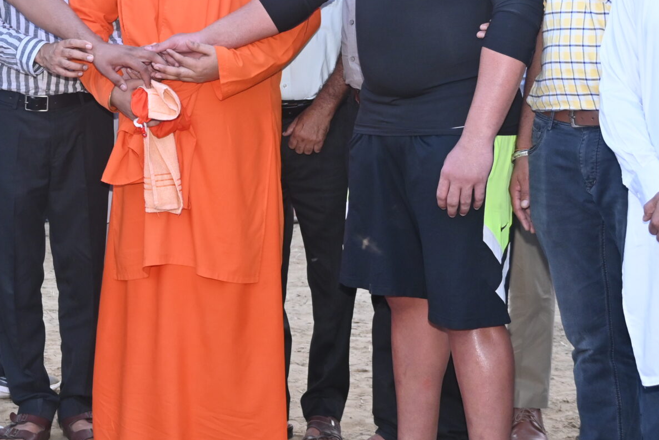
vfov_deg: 14.2
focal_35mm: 96
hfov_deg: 21.1
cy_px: 84
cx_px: 138
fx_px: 1749
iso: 500
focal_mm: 29.5
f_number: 4
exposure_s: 1/160
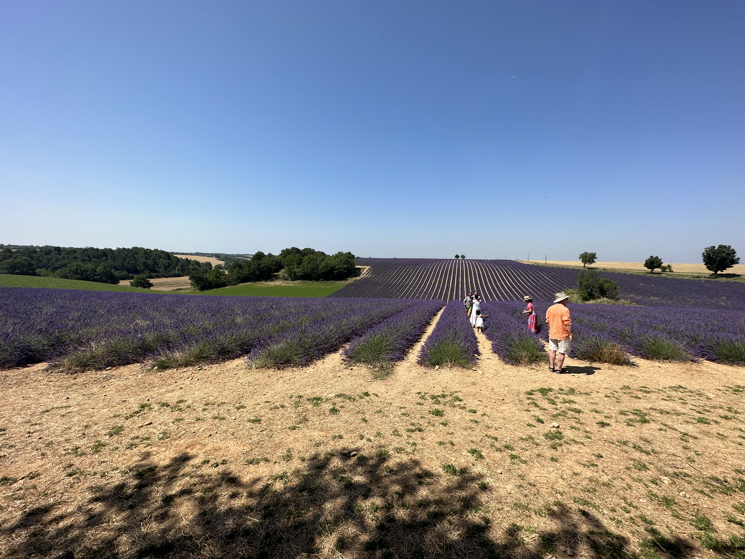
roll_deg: -1.8
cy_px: 280
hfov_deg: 102.1
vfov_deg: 85.7
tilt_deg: -7.0
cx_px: 372
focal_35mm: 14
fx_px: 301
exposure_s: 1/2398
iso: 50
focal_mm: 2.22
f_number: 2.2
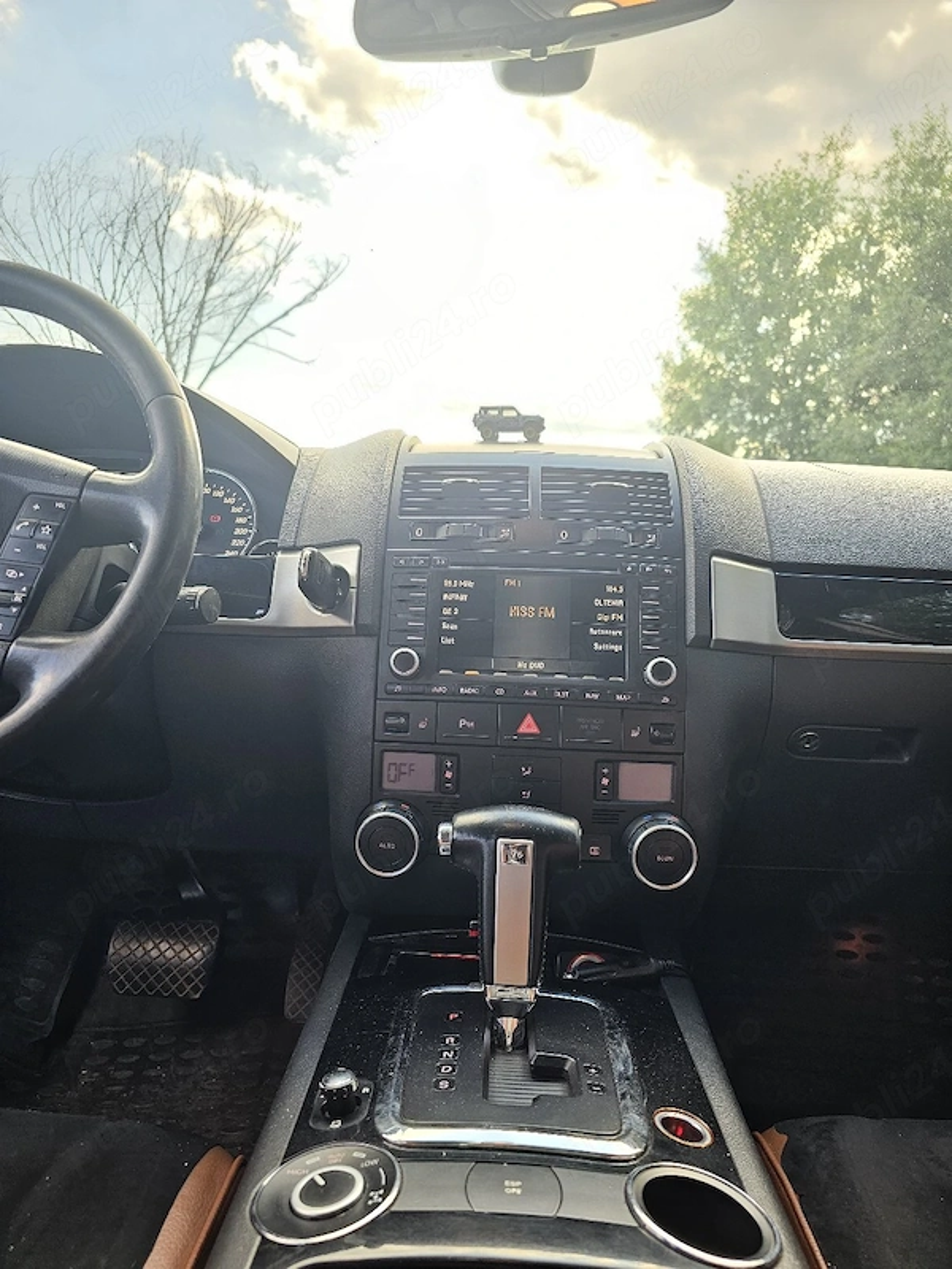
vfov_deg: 73.9
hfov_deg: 58.9
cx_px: 476
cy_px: 634
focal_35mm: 23
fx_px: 843
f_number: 1.7
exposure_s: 1/101
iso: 40
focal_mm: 6.3
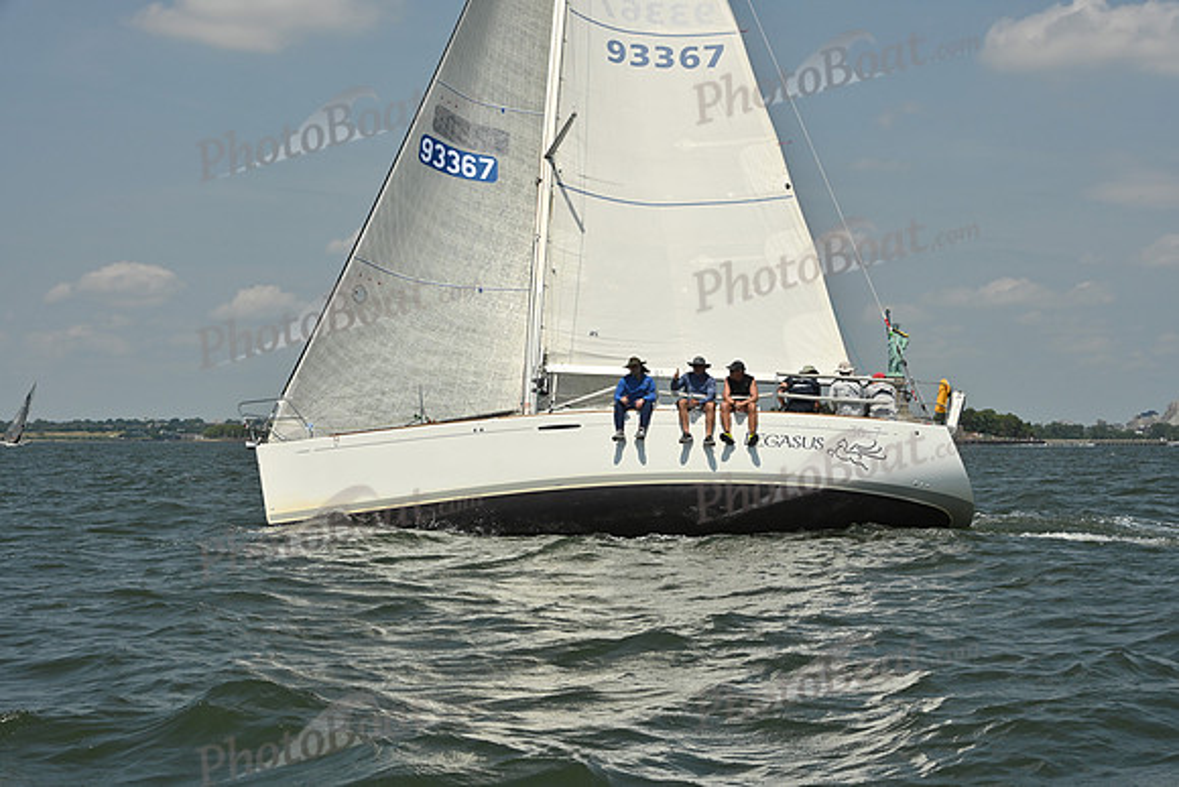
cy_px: 394
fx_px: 2293
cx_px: 590
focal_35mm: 70
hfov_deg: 28.8
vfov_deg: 19.5
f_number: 11
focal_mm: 70
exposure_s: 1/1250
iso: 320
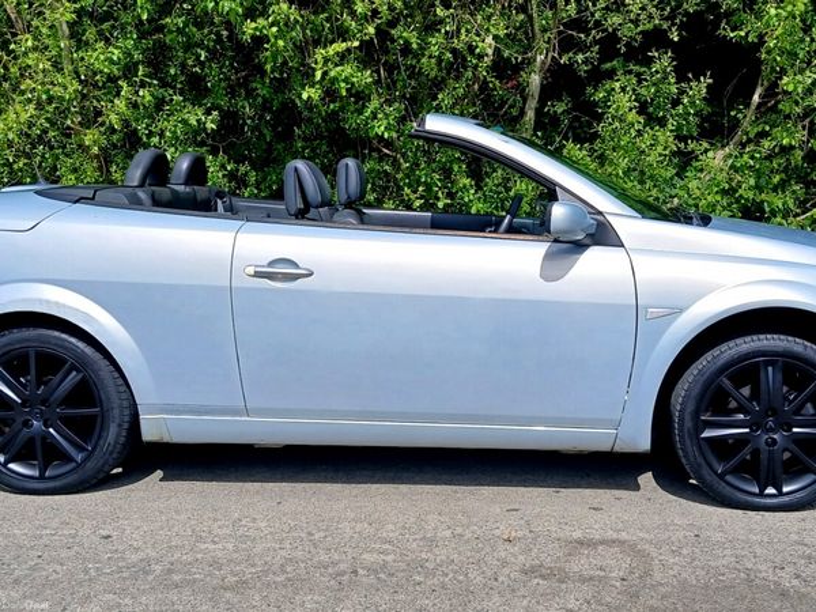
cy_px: 306
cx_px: 408
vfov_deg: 53.1
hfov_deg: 67.3
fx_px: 613
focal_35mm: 26
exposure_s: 1/1111
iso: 20
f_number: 1.8
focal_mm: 3.98
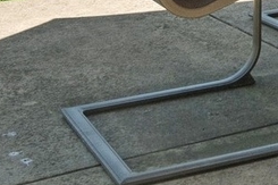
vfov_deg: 10.2
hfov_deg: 15.9
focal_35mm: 119
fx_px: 918
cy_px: -232
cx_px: 407
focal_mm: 12
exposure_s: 1/320
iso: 200
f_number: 8
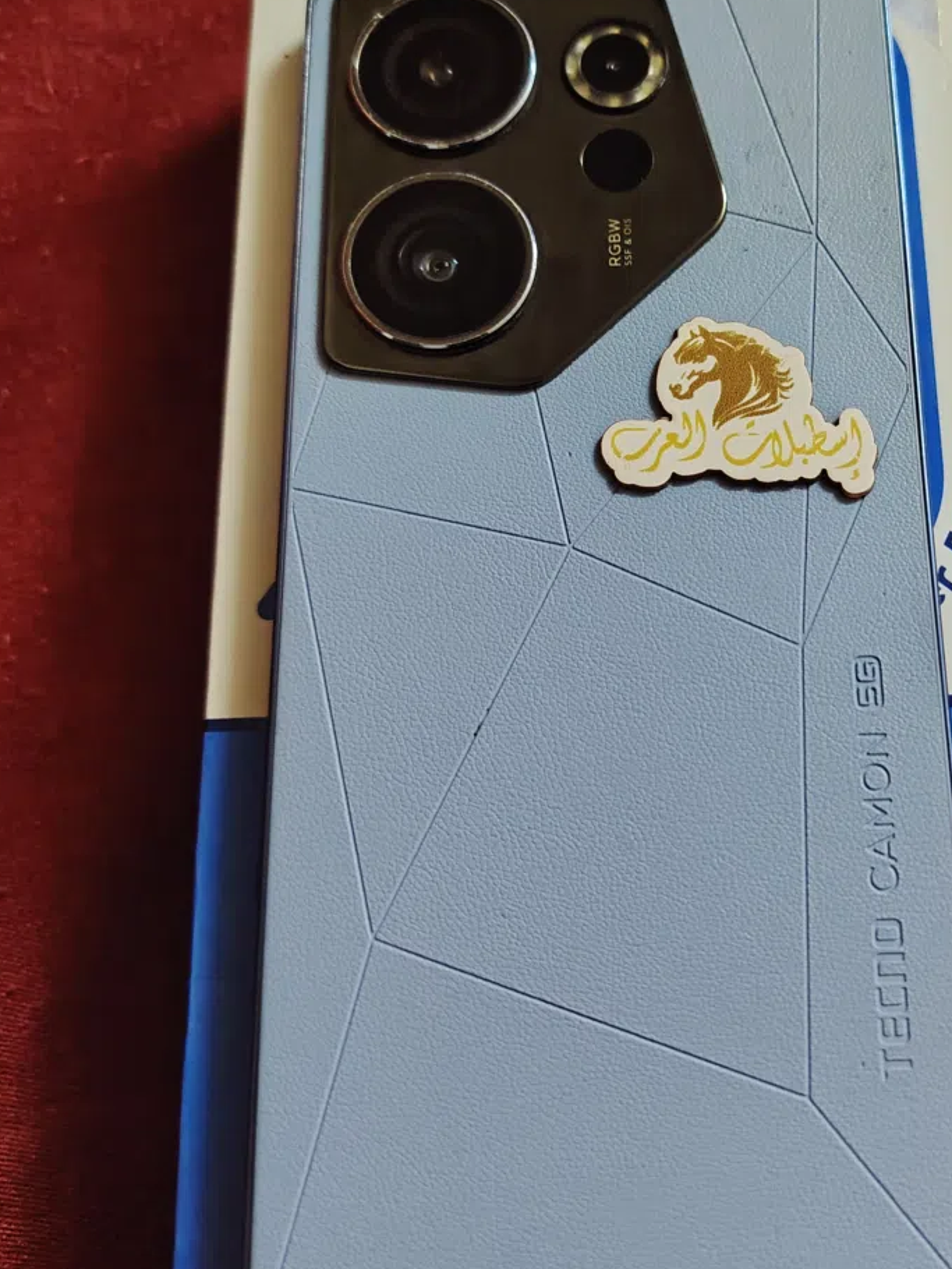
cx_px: 693
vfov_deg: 51.2
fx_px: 1319
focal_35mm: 36
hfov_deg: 38.8
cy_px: 552
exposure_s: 1/50
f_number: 1.75
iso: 5781
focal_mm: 5.25
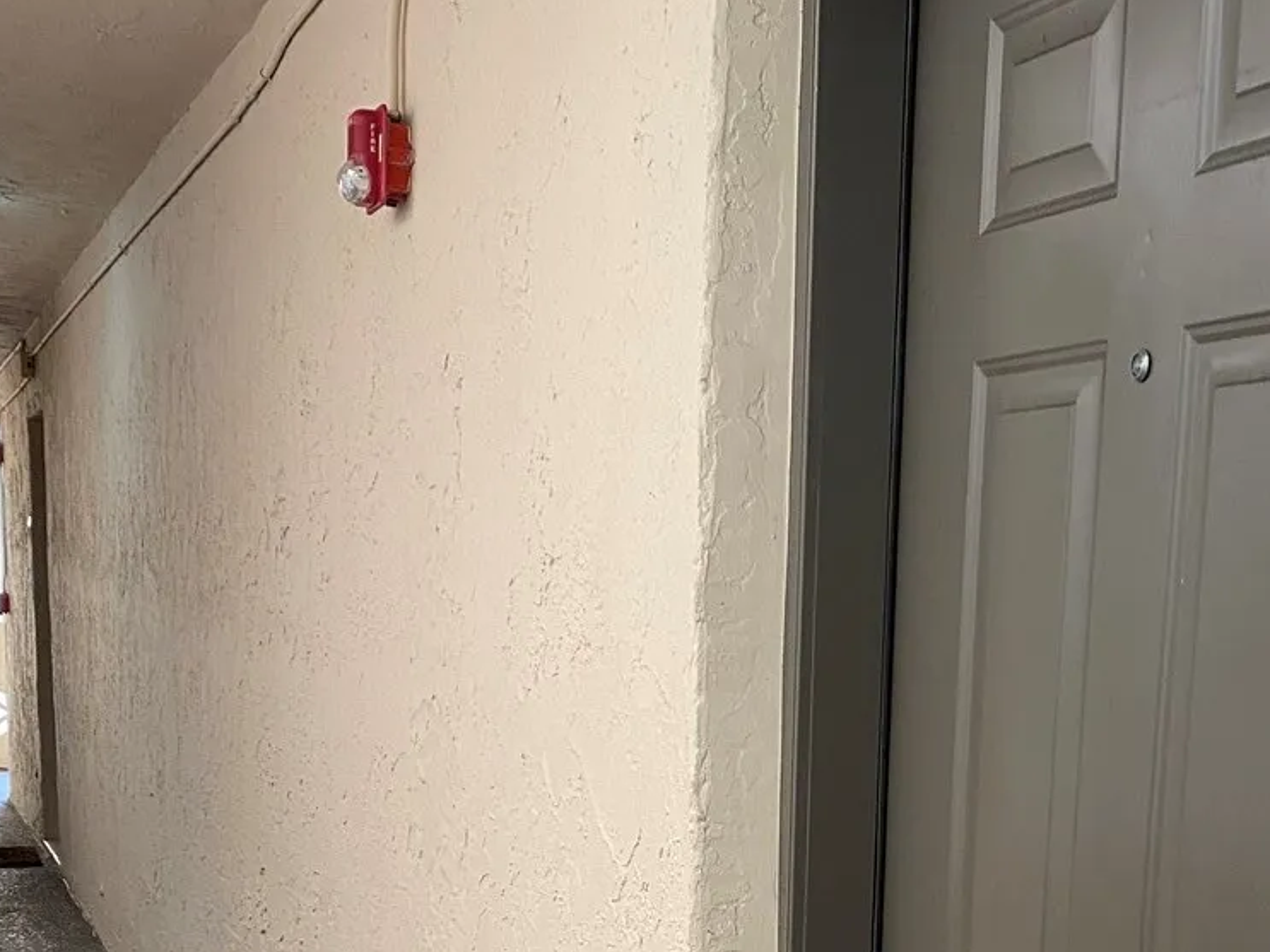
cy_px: 1012
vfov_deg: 24.6
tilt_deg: -10.8
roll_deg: -1.2
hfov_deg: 34.2
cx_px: 793
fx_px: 2054
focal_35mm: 56
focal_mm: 4.25
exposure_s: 1/60
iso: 100
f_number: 1.8
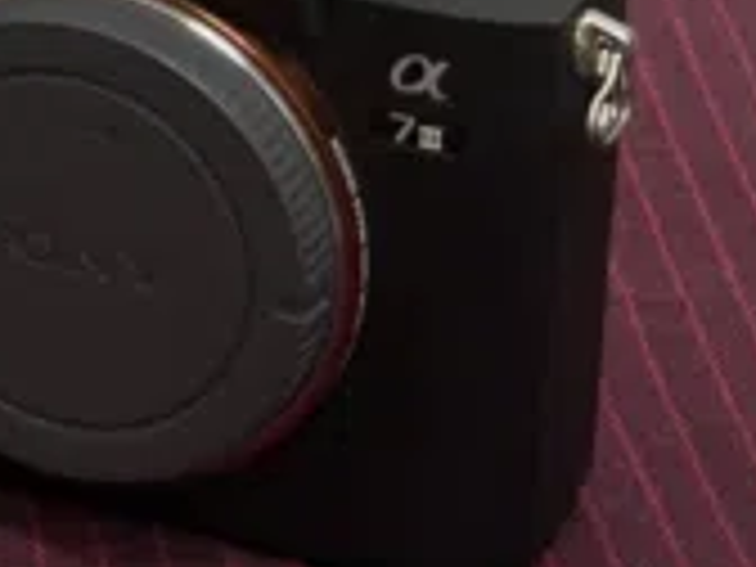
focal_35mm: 183
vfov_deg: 7.9
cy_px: -414
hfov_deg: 10.2
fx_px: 3997
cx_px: -585
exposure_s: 1/40
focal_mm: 6.76
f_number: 1.78
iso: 400
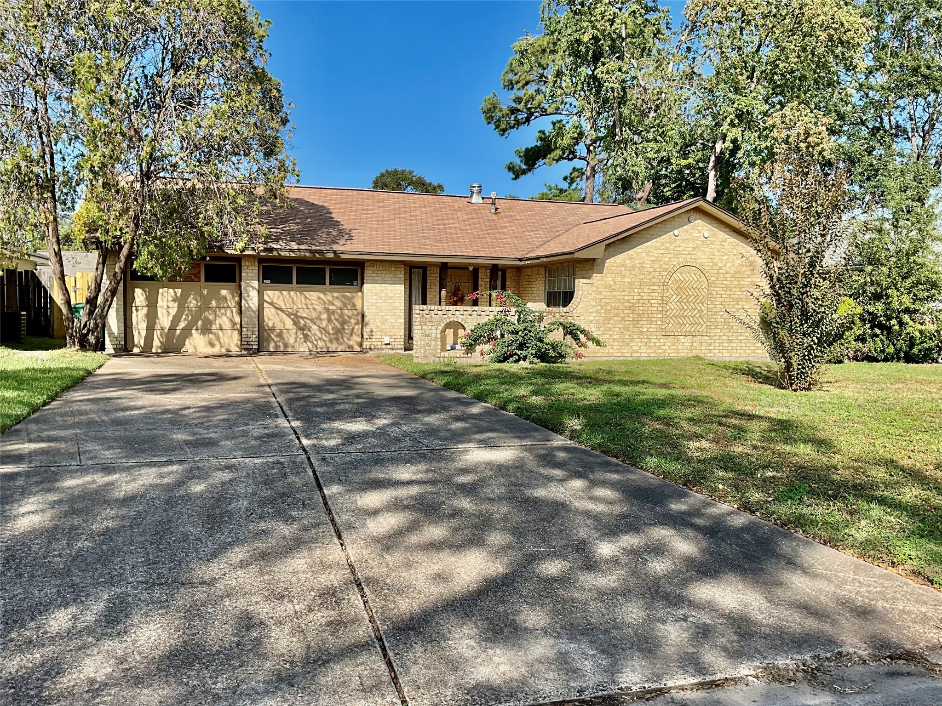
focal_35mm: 29
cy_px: 353
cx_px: 471
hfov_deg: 61.7
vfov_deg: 48.2
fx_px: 789
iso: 25
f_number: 1.8
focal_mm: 3
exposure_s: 1/1490
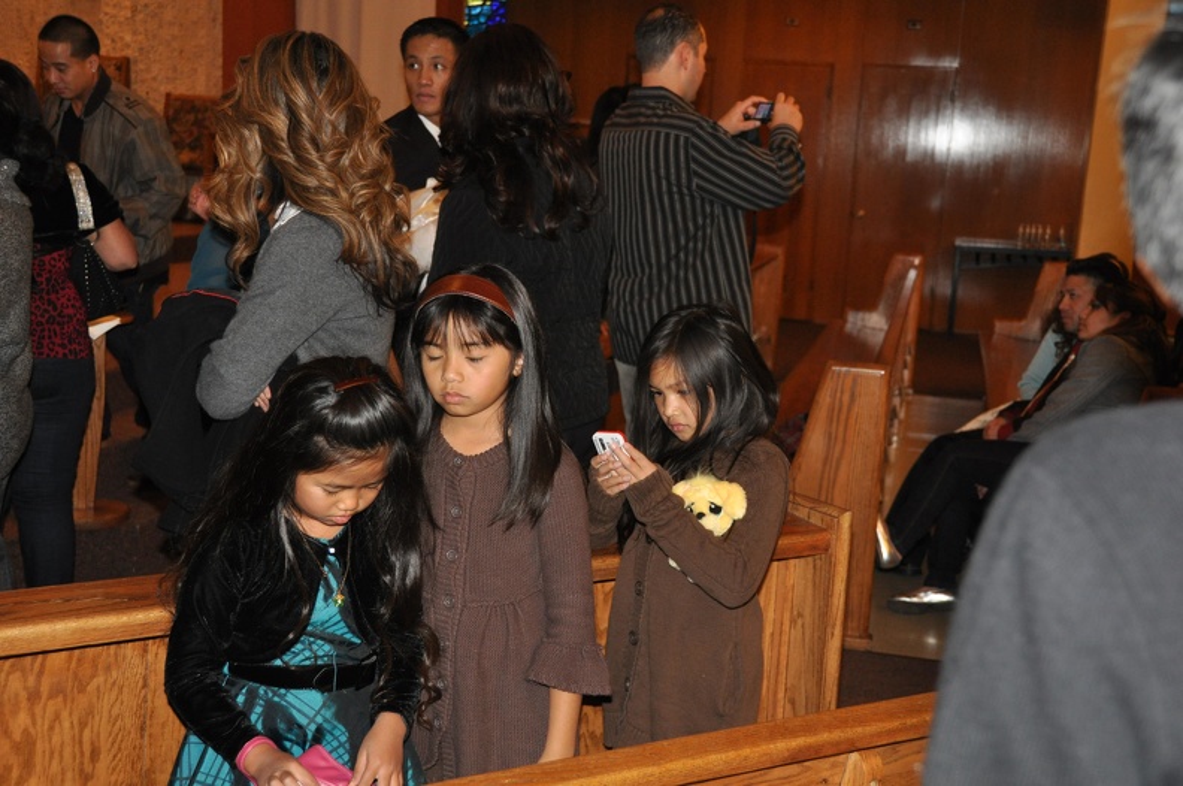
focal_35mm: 51
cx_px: 592
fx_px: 1674
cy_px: 393
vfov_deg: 26.4
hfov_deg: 38.9
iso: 800
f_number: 4.2
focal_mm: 34
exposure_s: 1/60
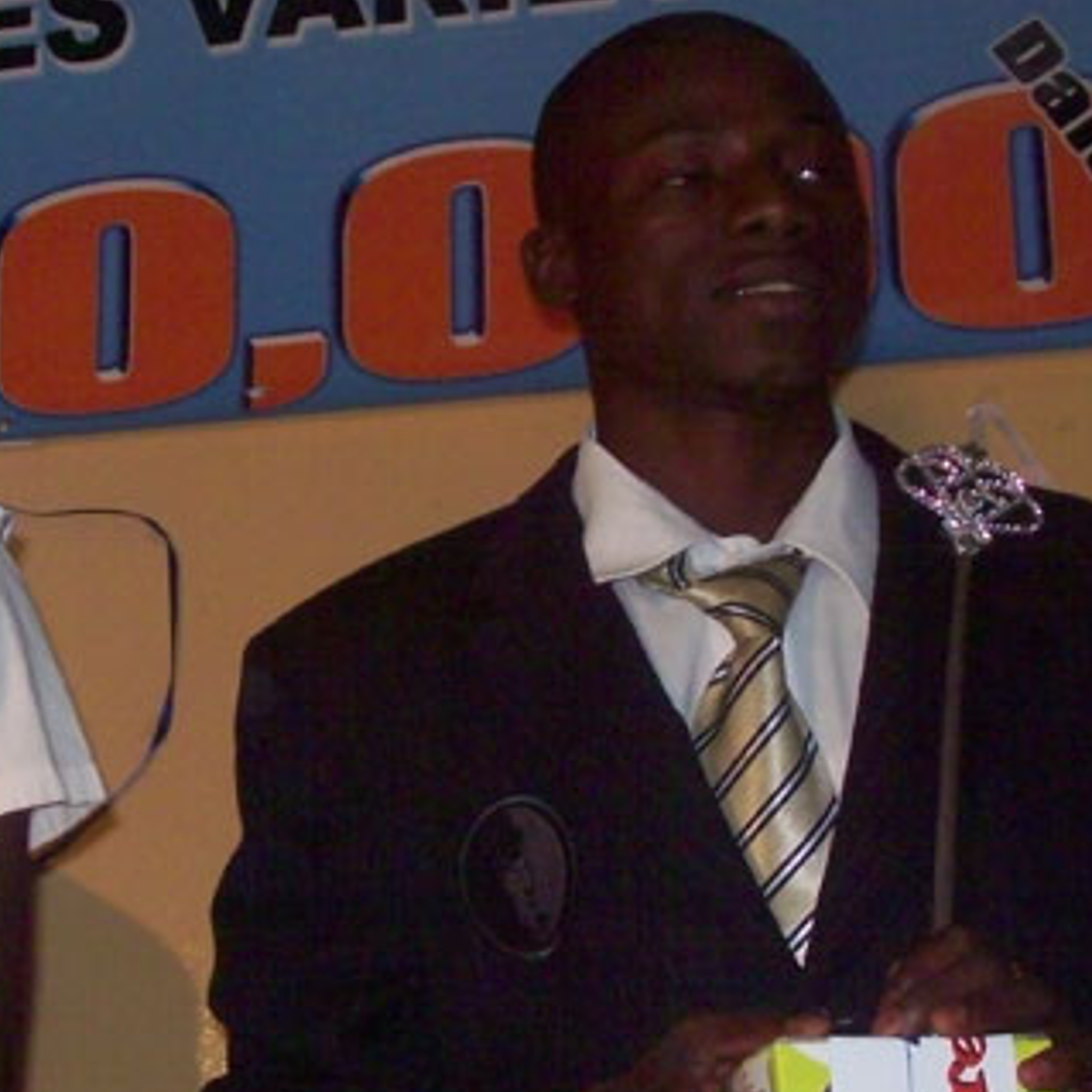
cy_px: 517
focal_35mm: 93
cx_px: 99
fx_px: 3319
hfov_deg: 18.4
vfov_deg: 18.7
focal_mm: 9.4
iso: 160
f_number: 3.4
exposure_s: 1/84.5
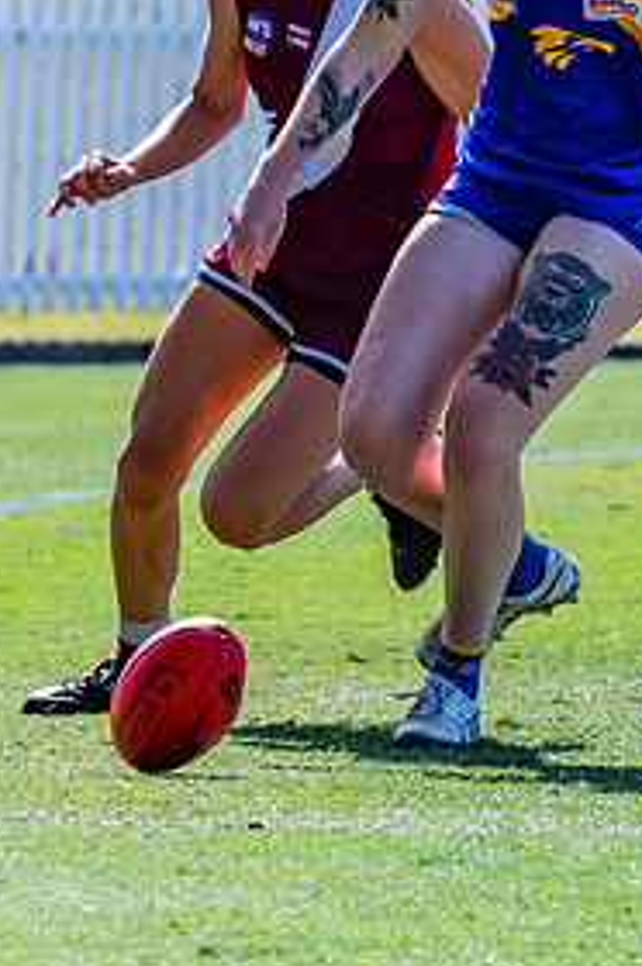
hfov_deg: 1.3
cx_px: 469
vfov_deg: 1.9
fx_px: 28691
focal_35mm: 1070
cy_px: 129
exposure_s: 1/1600
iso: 800
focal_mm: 250
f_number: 6.3
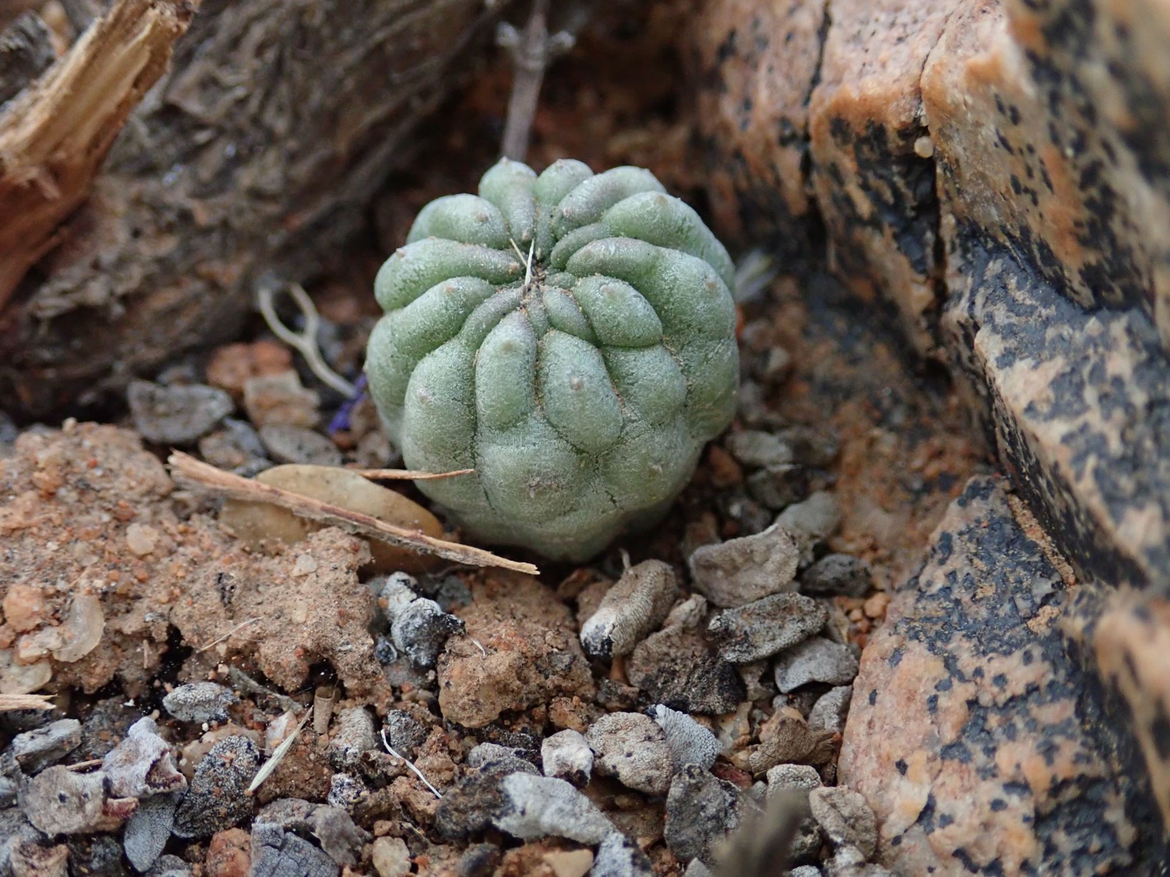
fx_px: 1453
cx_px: 585
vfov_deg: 33.6
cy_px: 438
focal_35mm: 43
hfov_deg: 43.9
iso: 640
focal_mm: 7.86
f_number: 2.9
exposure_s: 1/160
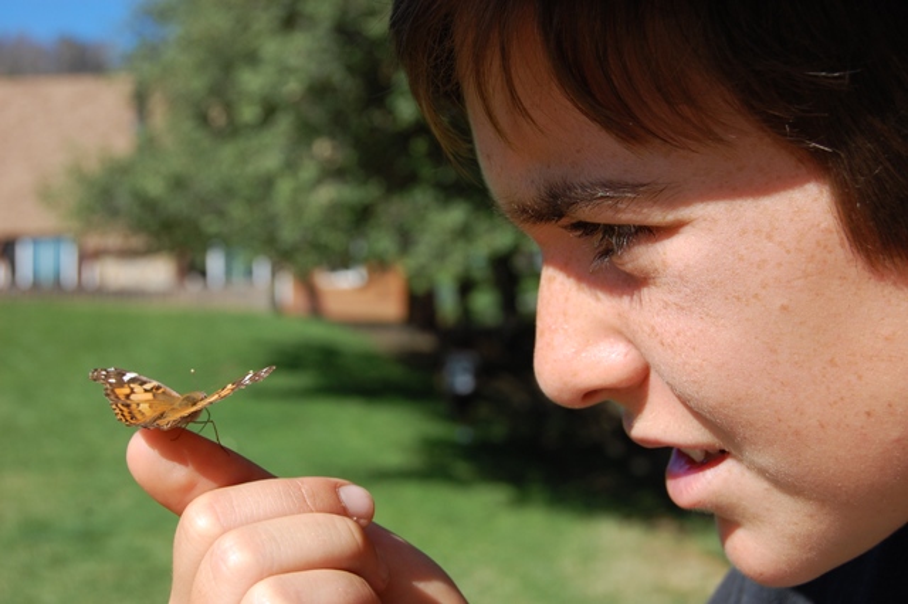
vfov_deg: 22.6
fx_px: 1512
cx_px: 454
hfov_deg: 33.4
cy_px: 302
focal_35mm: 60
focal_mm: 40
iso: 200
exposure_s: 1/320
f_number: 9
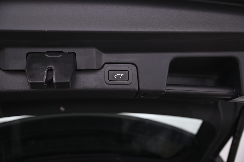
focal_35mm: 46
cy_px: 81
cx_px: 122
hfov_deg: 42.8
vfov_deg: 29.2
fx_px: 312
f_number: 4
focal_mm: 46
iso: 1250
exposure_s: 1/50
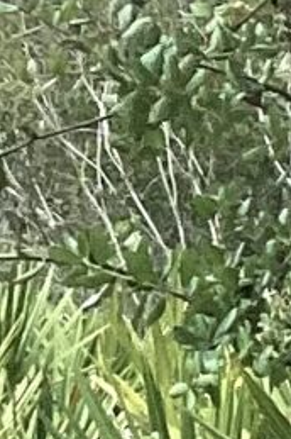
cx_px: -355
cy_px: 270
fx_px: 3878
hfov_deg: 4.2
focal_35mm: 319
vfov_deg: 6.5
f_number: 2.4
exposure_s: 1/691
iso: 25
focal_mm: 3.3
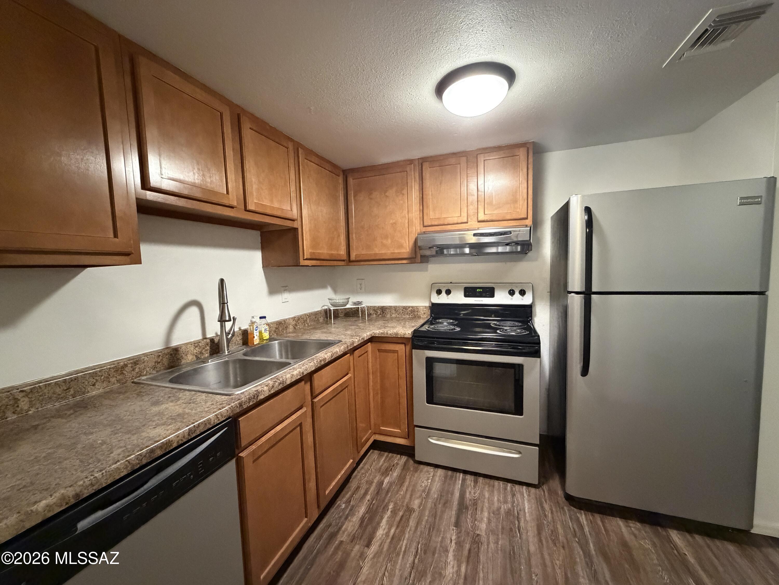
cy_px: 292
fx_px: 315
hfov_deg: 102.1
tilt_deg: -5.6
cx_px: 390
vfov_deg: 85.7
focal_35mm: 14
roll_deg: +2.0
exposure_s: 1/60
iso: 1250
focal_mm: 2.22
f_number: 2.2
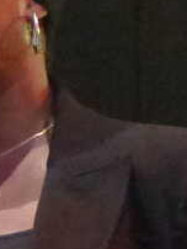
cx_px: -68
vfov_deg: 4.0
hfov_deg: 3.0
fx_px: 3522
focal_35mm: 490
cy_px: 312
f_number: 2.8
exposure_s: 1/125
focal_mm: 17.8
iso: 1600
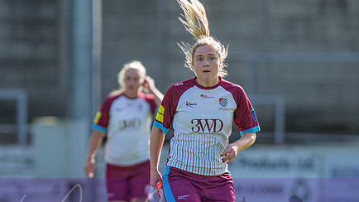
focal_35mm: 836
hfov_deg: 2.6
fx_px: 7957
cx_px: 156
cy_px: 143
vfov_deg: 1.5
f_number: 2.8
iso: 200
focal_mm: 300
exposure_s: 1/3200
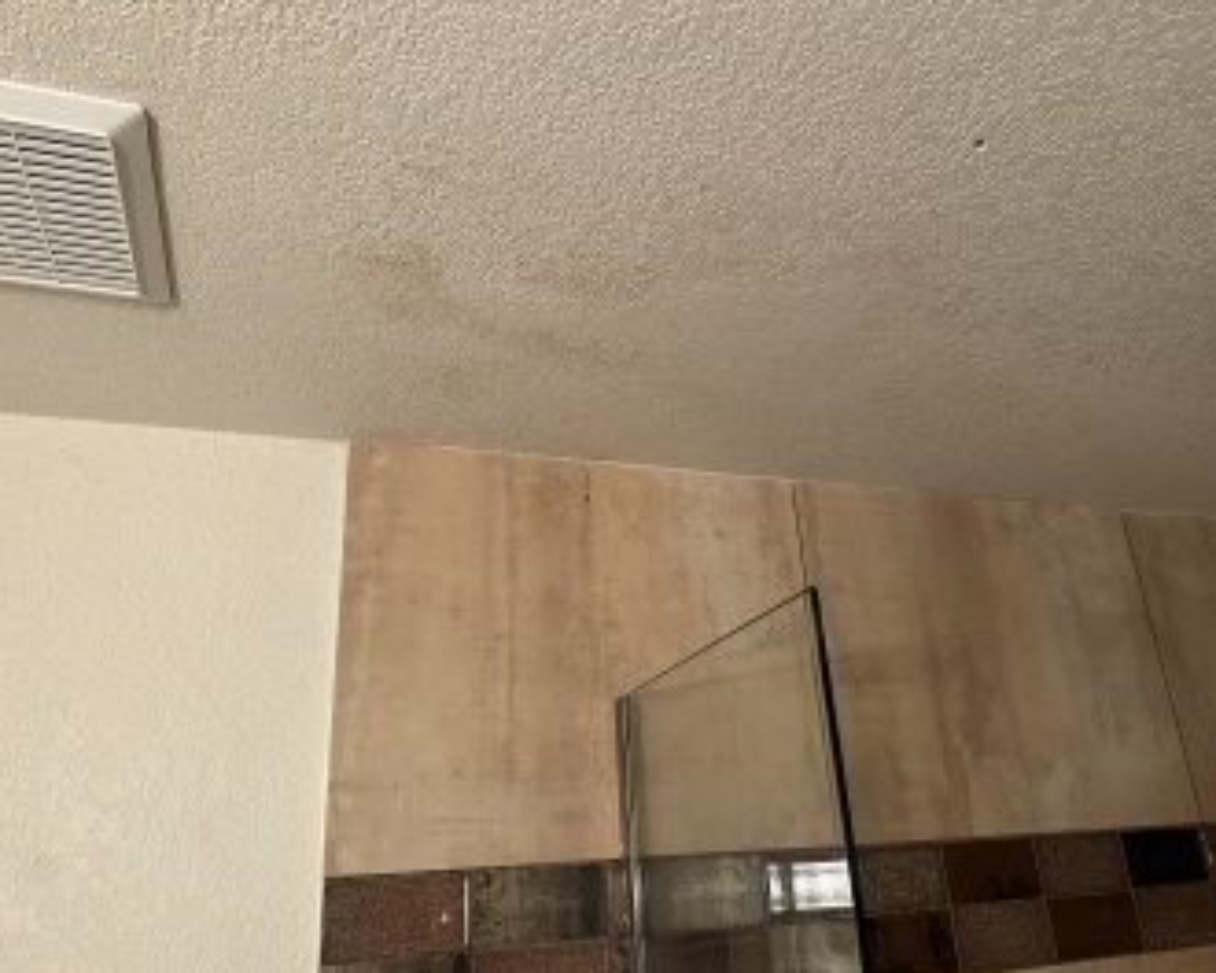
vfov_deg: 54.9
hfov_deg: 66.0
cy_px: 490
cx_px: 645
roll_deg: +4.0
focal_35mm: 26
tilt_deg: +21.6
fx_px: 936
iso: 400
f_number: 1.78
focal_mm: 6.86
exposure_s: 1/60
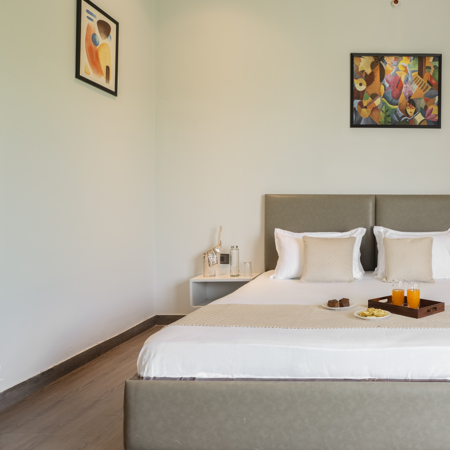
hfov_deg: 51.1
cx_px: 378
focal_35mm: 29
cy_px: 219
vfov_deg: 55.6
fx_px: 427
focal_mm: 15
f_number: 10
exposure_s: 1/50
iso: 100
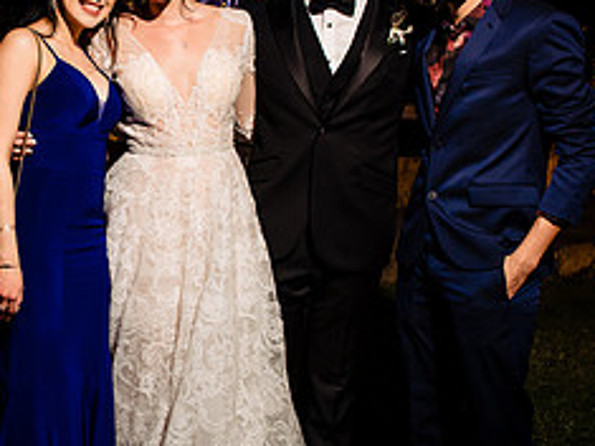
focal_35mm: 57
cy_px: 212
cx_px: 91
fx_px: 979
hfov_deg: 32.5
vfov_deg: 25.6
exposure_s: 1/50
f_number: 7.1
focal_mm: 24
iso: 1600
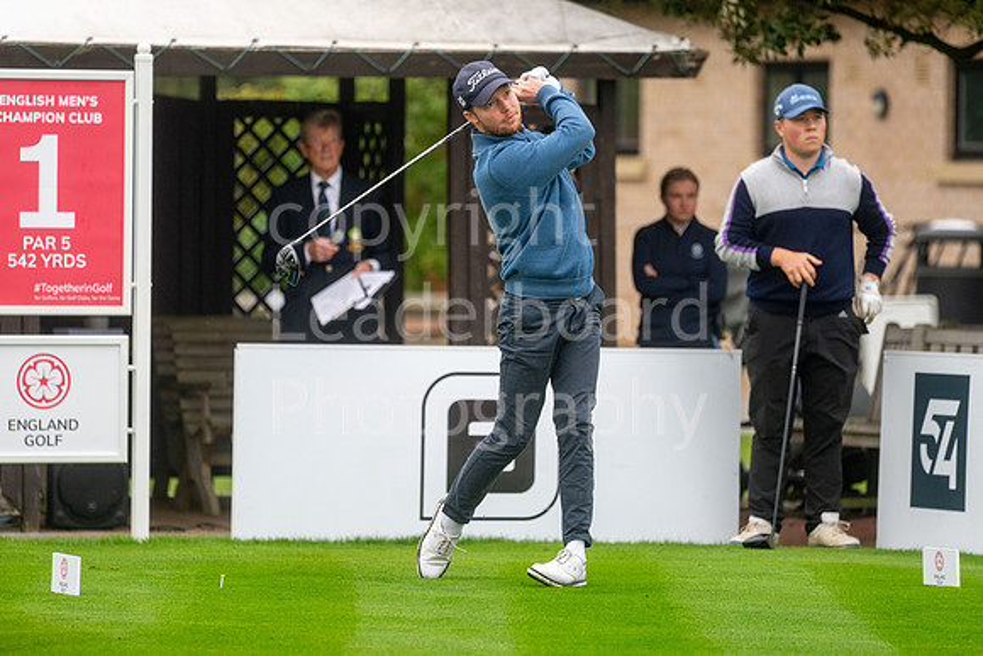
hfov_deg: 6.9
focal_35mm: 300
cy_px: 328
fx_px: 8193
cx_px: 492
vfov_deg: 4.6
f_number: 4
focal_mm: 300
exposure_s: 1/800
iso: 1000
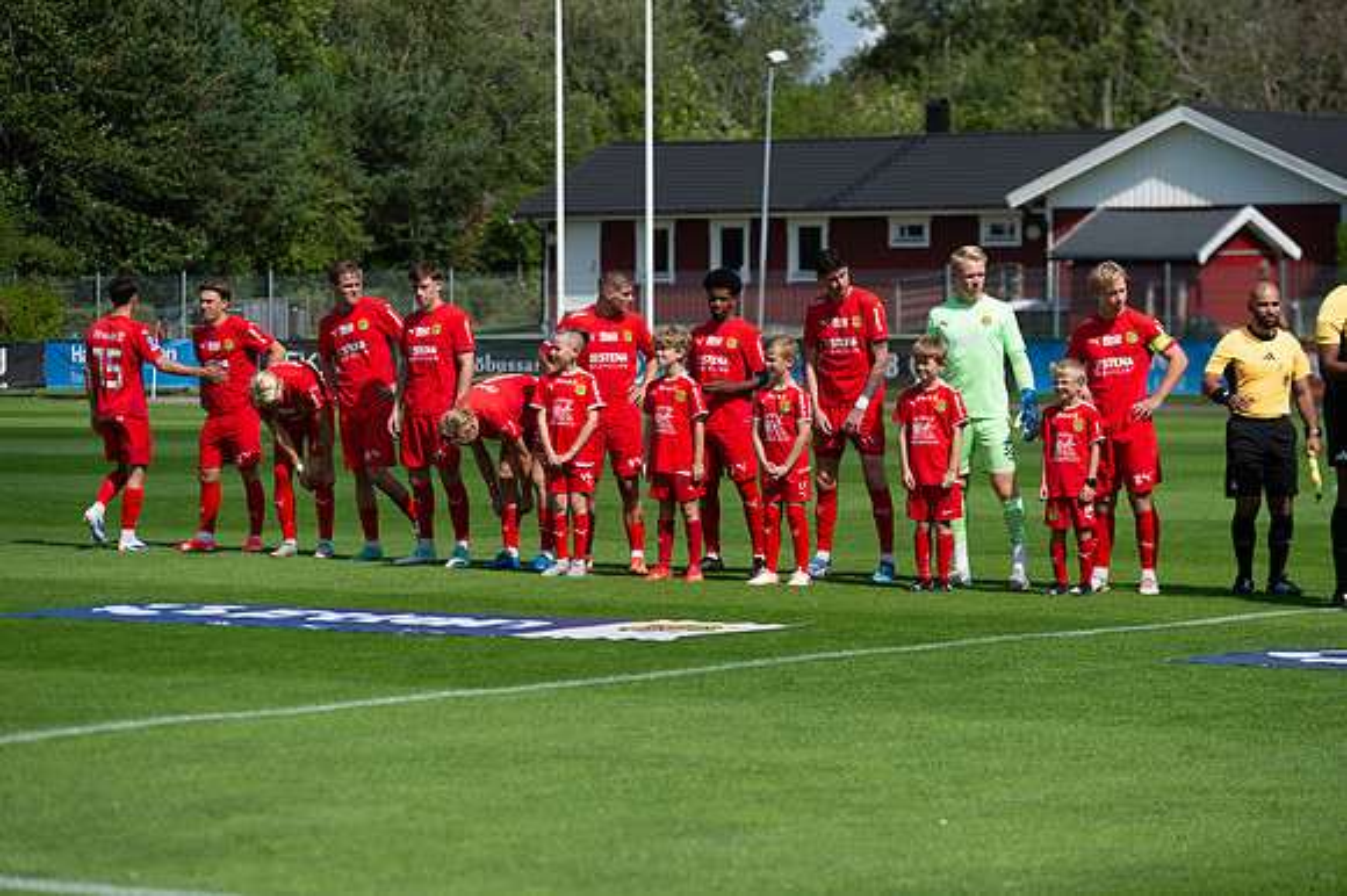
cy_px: 448
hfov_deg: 15.8
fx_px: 4861
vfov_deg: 10.5
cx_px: 674
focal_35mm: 130
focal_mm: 130
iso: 100
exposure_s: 1/1600
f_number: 4
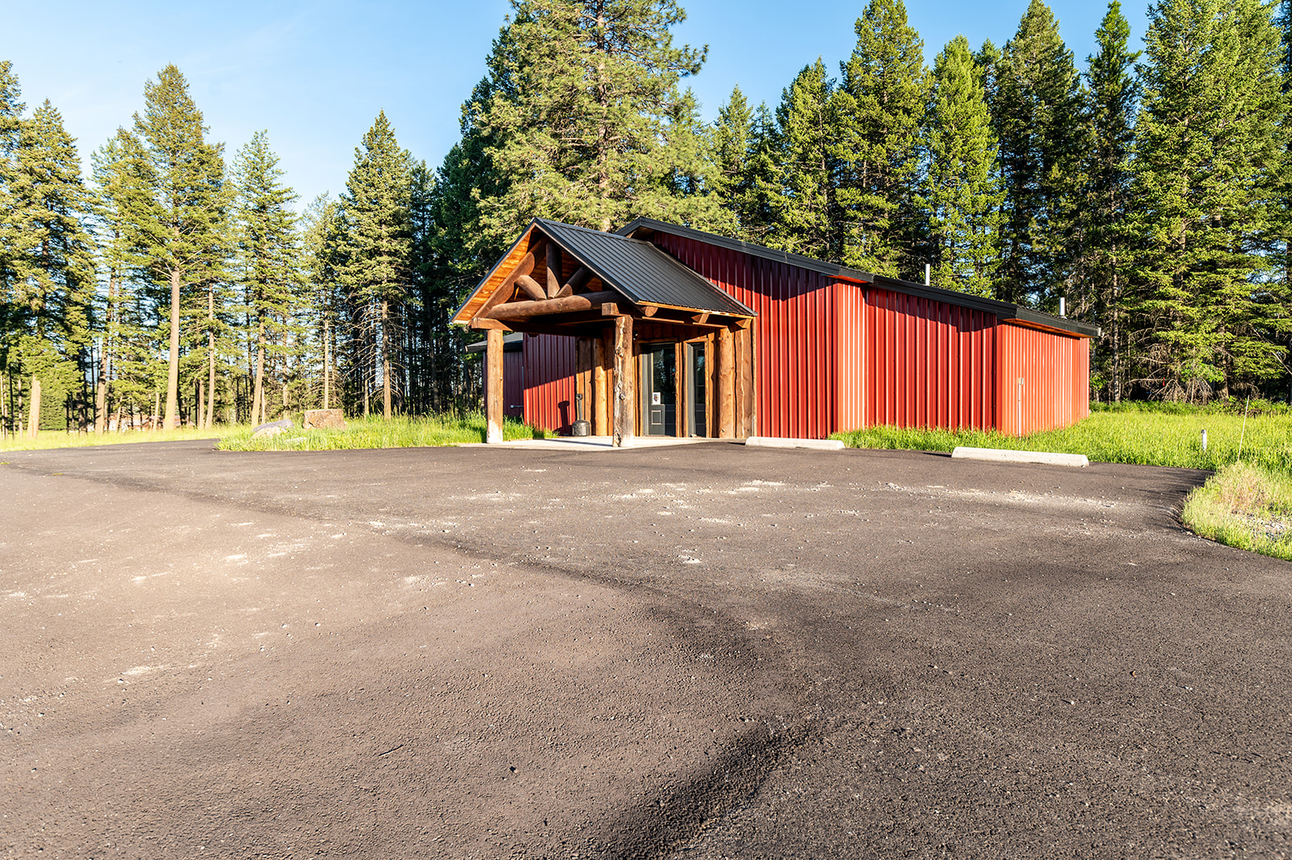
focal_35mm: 24
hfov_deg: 73.8
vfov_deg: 53.1
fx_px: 861
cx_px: 646
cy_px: 430
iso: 100
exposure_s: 1/320
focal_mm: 24
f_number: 5.6
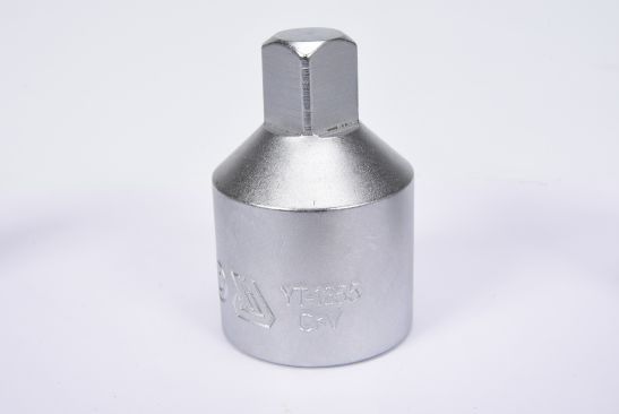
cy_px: 207
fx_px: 1291
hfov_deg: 27.0
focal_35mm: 75
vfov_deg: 18.2
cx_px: 310
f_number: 18
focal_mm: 50
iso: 250
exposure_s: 1/125
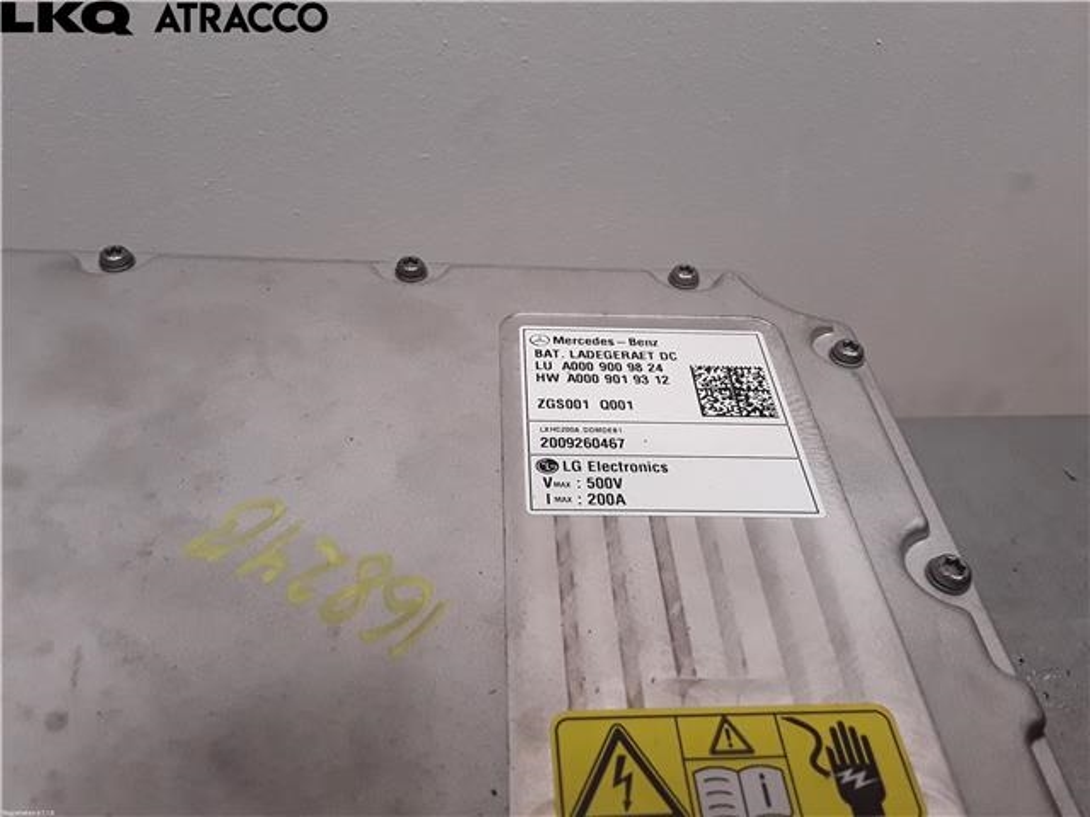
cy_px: 408
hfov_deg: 63.4
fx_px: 882
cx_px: 545
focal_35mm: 28
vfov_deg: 49.7
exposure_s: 1/276
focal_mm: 2.91
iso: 100
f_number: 1.9
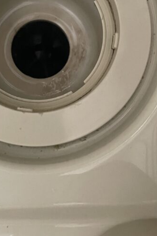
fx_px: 366
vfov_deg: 33.8
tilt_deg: -81.3
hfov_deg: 24.1
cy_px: 26
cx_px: 48
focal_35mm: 56
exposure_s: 1/40
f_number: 1.6
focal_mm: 4.2
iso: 640
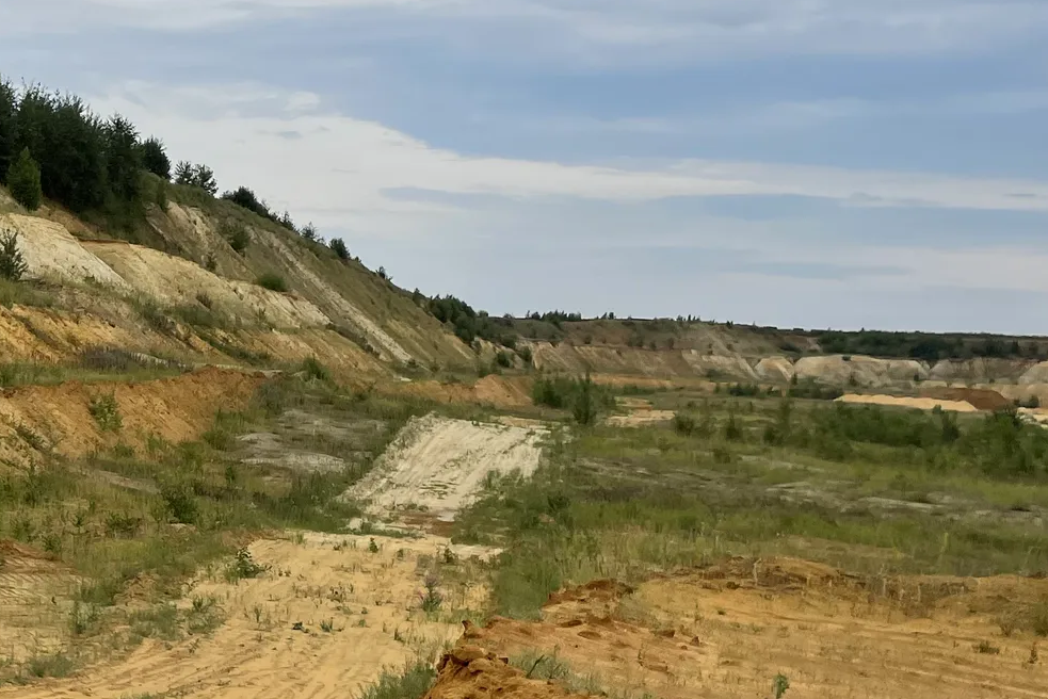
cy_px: 444
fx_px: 1922
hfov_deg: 27.6
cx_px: -135
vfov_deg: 20.6
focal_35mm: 66
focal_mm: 4.2
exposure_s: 1/1366
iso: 32
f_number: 1.6
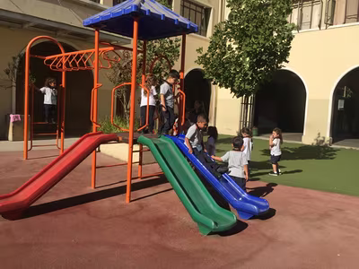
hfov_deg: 61.7
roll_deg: +0.6
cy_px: 134
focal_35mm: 29
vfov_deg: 48.2
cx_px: 180
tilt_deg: -7.6
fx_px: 301
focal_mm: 4.15
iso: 32
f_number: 2.2
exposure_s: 1/2475
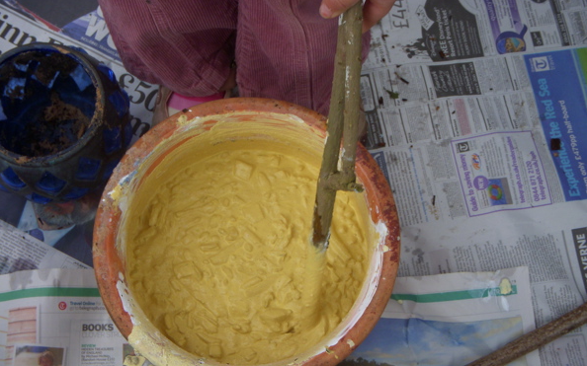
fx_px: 976
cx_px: 294
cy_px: 203
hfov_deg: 33.5
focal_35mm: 61
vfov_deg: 21.3
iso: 100
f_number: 3.6
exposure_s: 1/320
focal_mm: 9.4
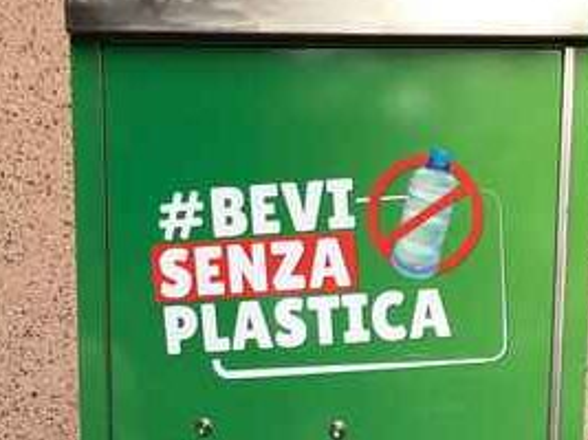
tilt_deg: -7.3
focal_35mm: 63
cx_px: 374
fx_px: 1070
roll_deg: +0.3
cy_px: 609
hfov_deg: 30.6
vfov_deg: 20.7
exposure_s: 1/100
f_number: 1.8
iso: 40
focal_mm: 3.99
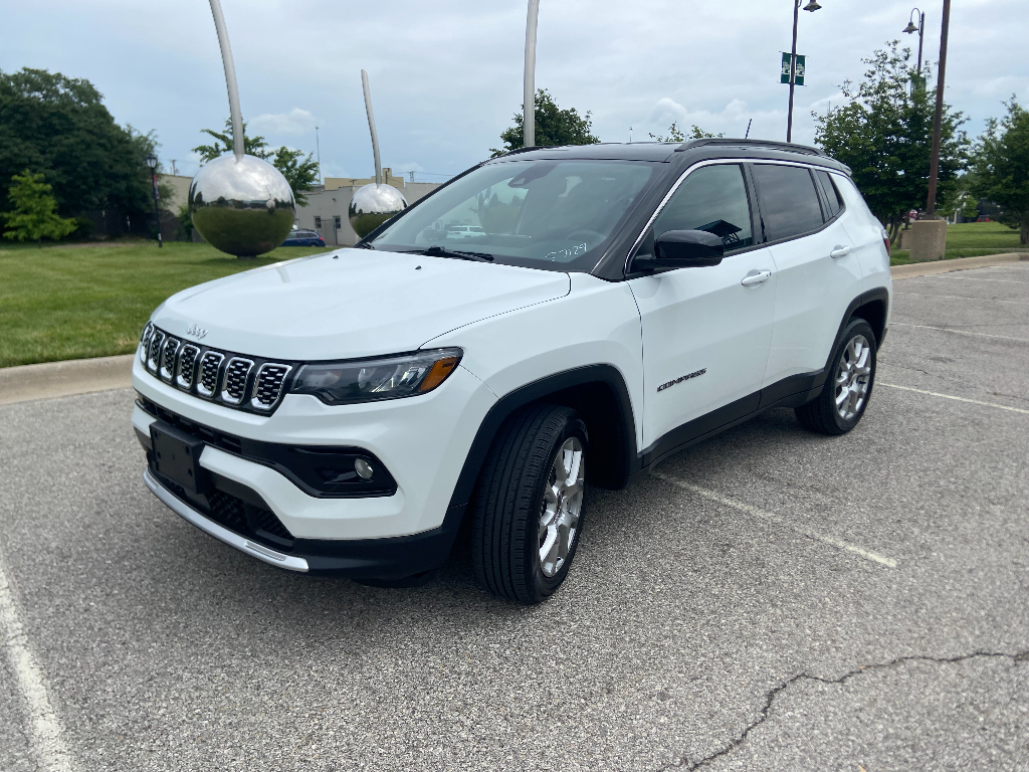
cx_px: 514
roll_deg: +1.2
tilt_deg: -12.0
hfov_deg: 67.3
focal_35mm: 26
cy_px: 386
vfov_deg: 53.1
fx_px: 773
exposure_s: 1/3984
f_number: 1.8
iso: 32
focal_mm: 4.25
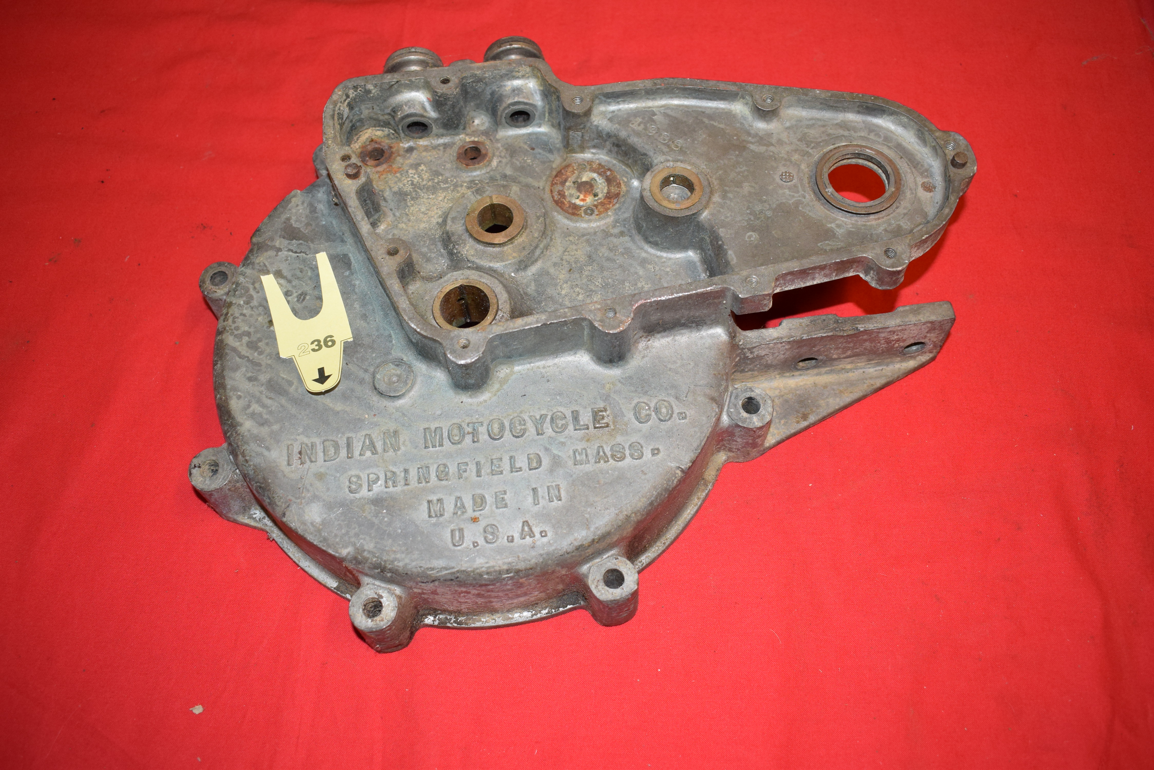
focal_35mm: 32
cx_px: 577
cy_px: 385
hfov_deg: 59.5
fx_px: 1010
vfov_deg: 41.7
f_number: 5
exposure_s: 1/125
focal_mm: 21
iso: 640
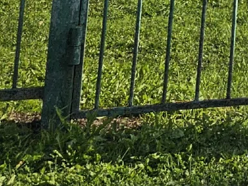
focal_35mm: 143
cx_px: 596
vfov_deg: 8.8
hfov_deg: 11.4
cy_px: -351
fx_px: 1025
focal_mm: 6.3
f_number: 1.7
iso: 10
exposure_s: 1/1117
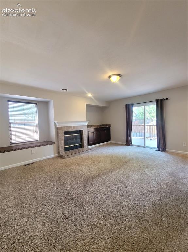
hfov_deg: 89.9
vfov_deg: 106.2
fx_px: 94
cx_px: 94
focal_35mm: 13
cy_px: 126
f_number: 2.2
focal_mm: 2.2
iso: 320
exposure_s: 1/60
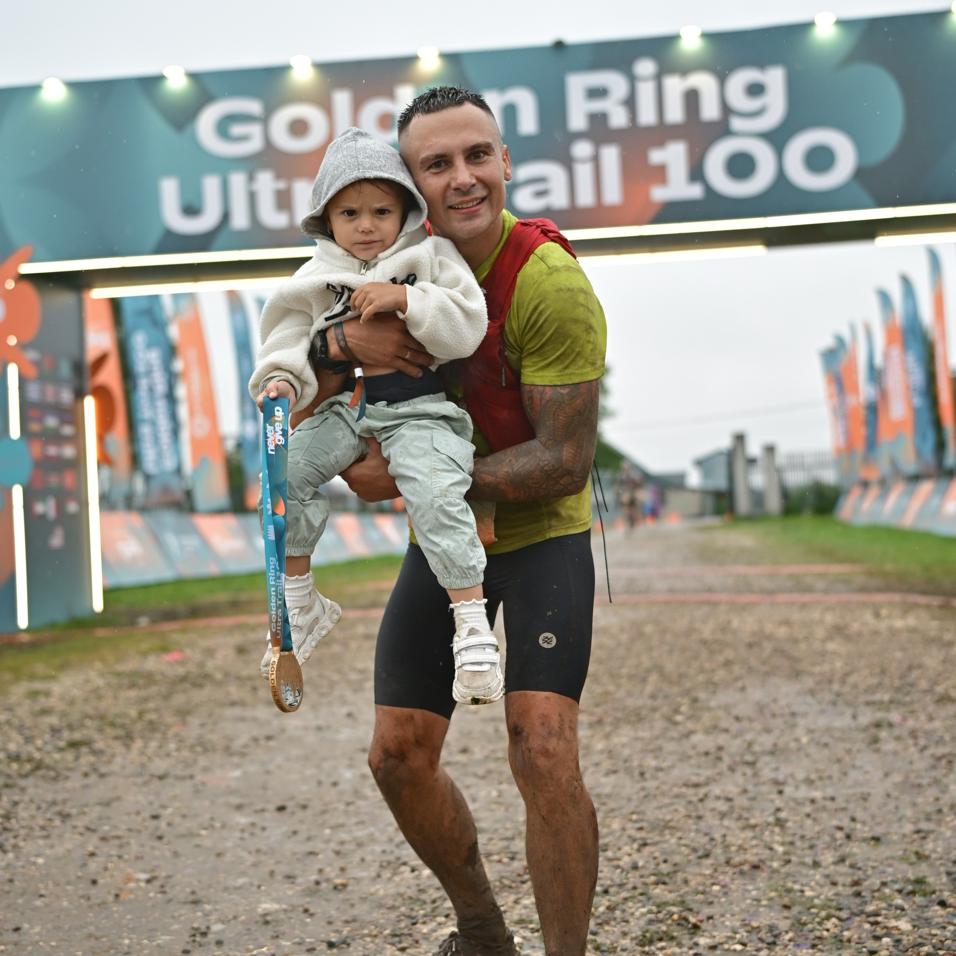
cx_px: 478
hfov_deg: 34.0
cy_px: 471
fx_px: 1562
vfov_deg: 34.0
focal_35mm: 50
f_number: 2.1
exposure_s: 1/1250
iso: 640
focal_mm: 39
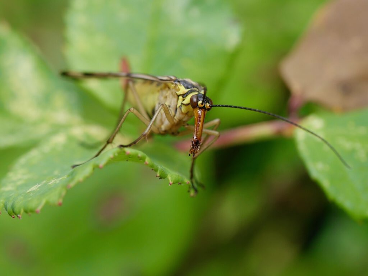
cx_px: 184
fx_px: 638
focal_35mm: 60
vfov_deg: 24.4
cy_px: 138
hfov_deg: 32.2
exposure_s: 1/250
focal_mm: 30
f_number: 4.5
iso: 200
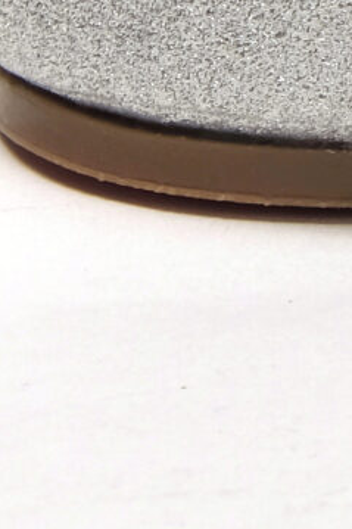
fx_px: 8690
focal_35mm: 592
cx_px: 835
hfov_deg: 2.3
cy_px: -581
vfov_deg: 3.5
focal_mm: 55
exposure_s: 1/125
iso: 200
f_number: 16
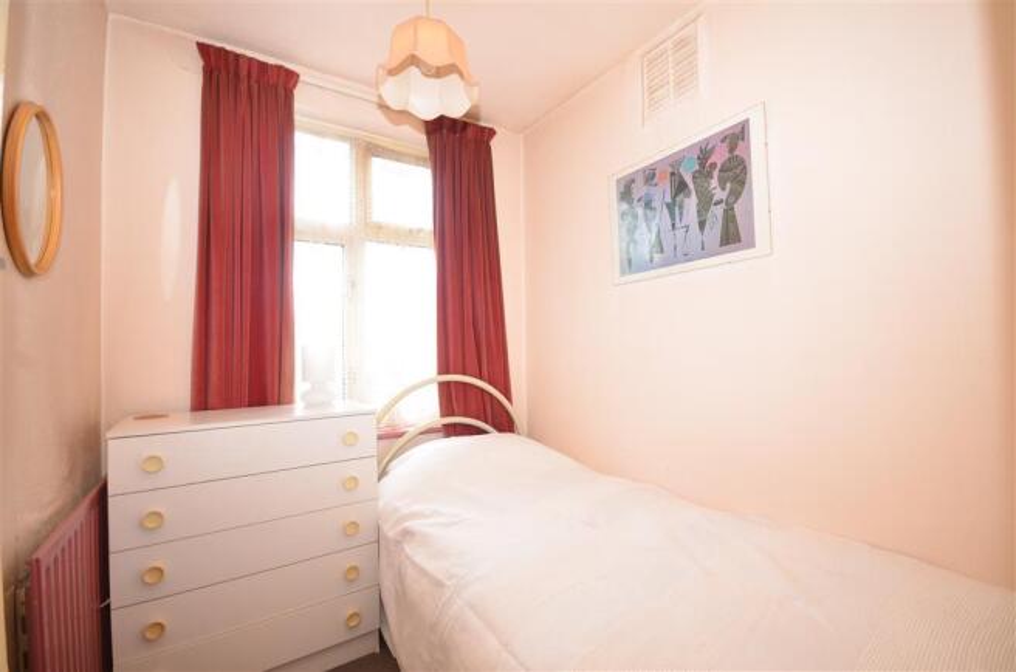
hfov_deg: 100.5
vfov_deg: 77.0
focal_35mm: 15
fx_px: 422
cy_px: 336
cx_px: 508
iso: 200
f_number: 5
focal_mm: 10
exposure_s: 1/20
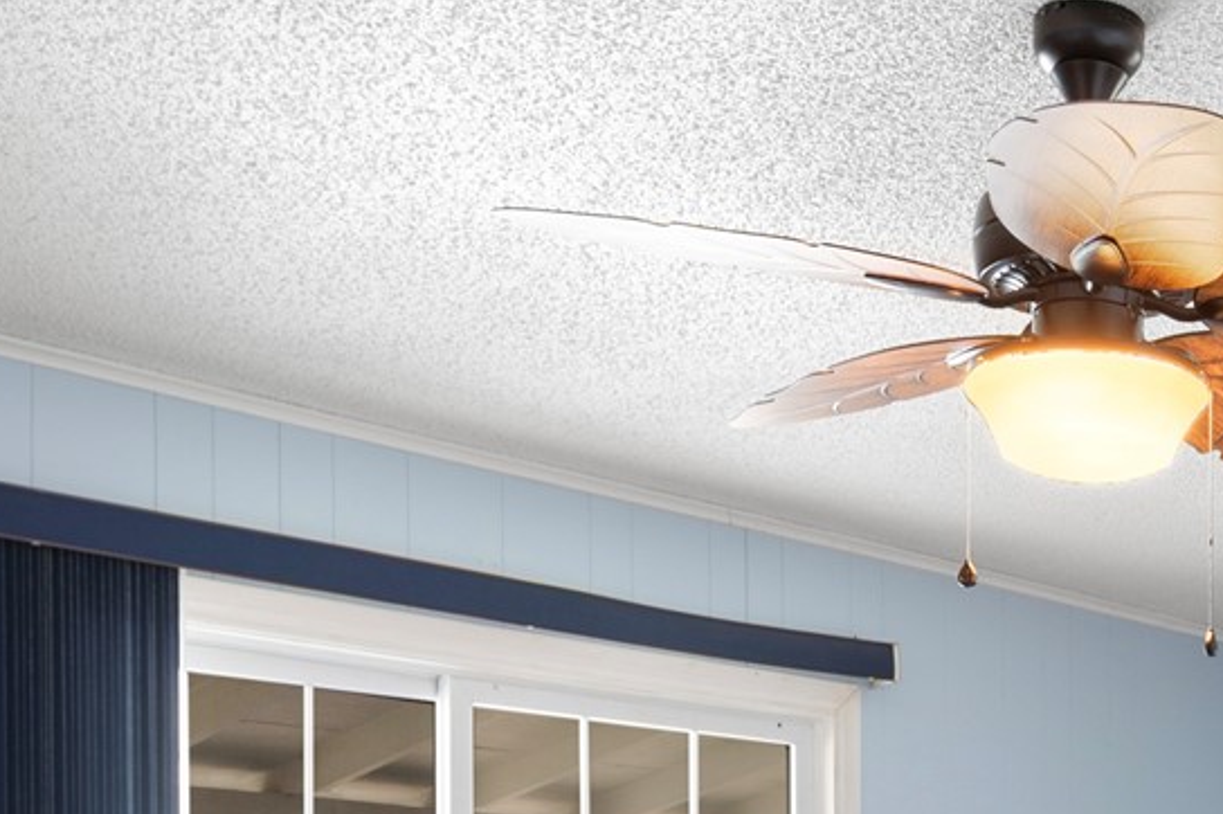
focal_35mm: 60
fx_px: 2037
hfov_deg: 30.4
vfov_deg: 20.8
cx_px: 1297
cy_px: 1023
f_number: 6.3
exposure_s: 1/2.5
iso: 125
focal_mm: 15
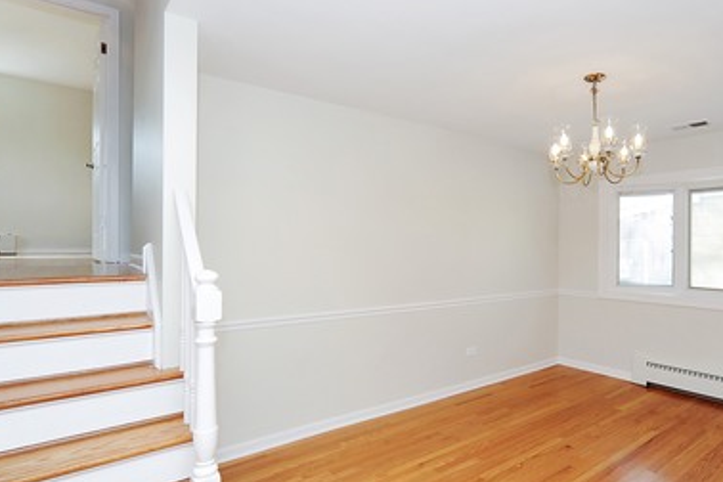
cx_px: 436
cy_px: 235
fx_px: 442
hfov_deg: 77.6
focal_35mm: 22
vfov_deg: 57.2
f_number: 8
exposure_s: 1/25
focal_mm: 13
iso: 200
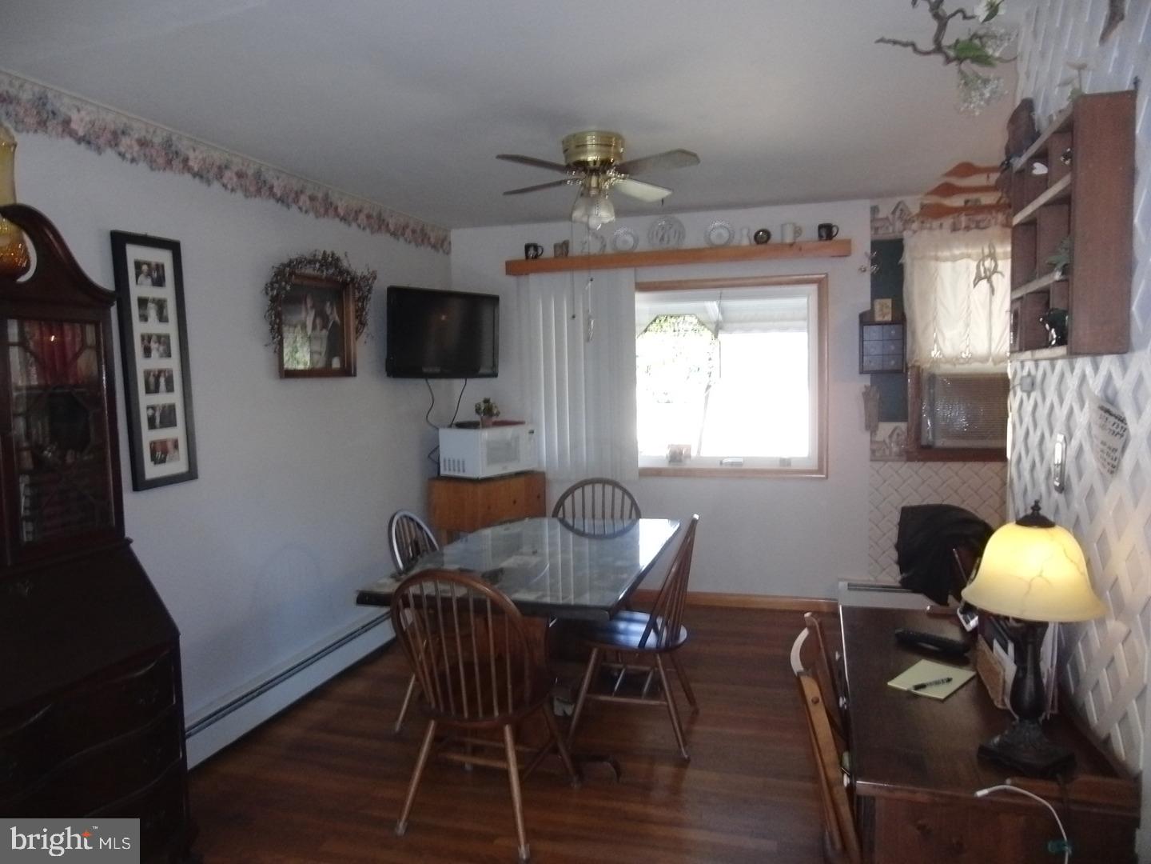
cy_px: 432
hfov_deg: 71.6
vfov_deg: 56.8
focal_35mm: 24
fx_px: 798
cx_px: 576
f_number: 7.5
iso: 400
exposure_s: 1/13
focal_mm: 4.3
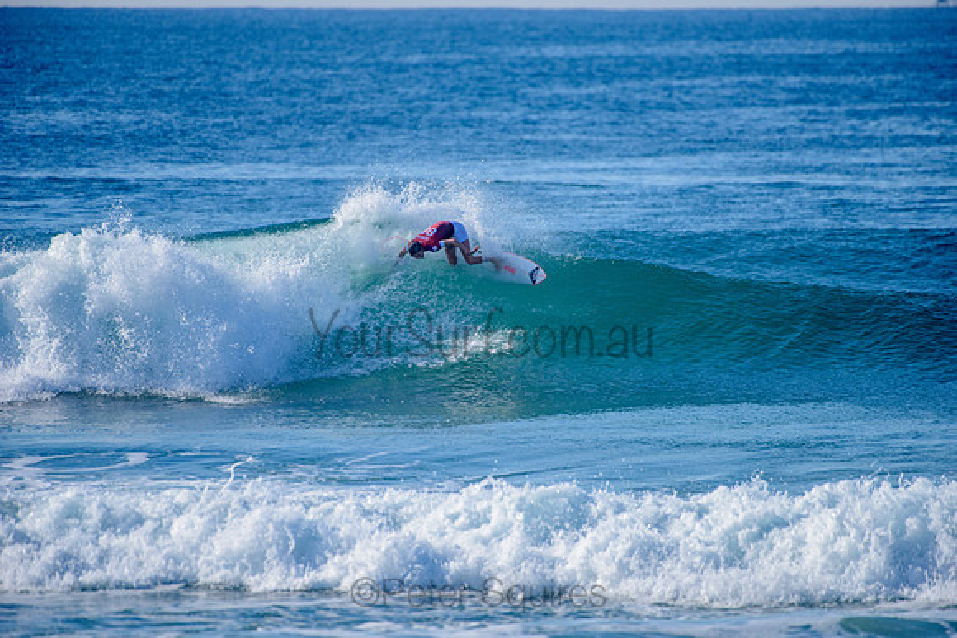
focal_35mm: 500
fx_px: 13294
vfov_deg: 2.8
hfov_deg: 4.1
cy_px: 319
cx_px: 478
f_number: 5.6
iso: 180
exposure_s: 1/1600
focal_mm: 500
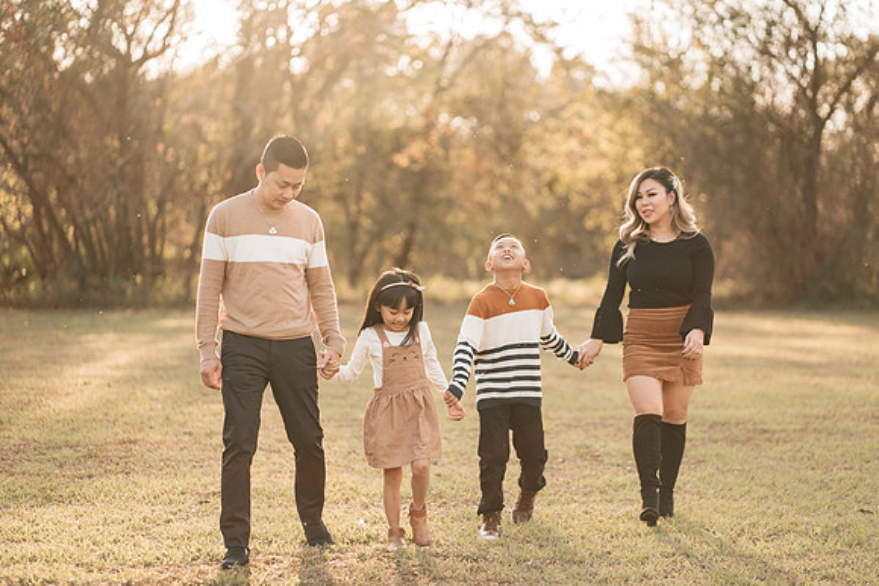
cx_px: 440
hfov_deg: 23.9
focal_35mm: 85
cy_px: 293
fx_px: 2076
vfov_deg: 16.1
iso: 125
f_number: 2
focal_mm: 85
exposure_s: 1/640
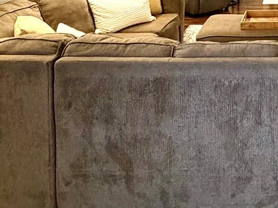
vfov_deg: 24.5
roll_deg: -0.4
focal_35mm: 48
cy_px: -91
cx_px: 296
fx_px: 385
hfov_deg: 34.8
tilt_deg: -1.1
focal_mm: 2.22
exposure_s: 1/60
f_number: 2.2
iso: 500
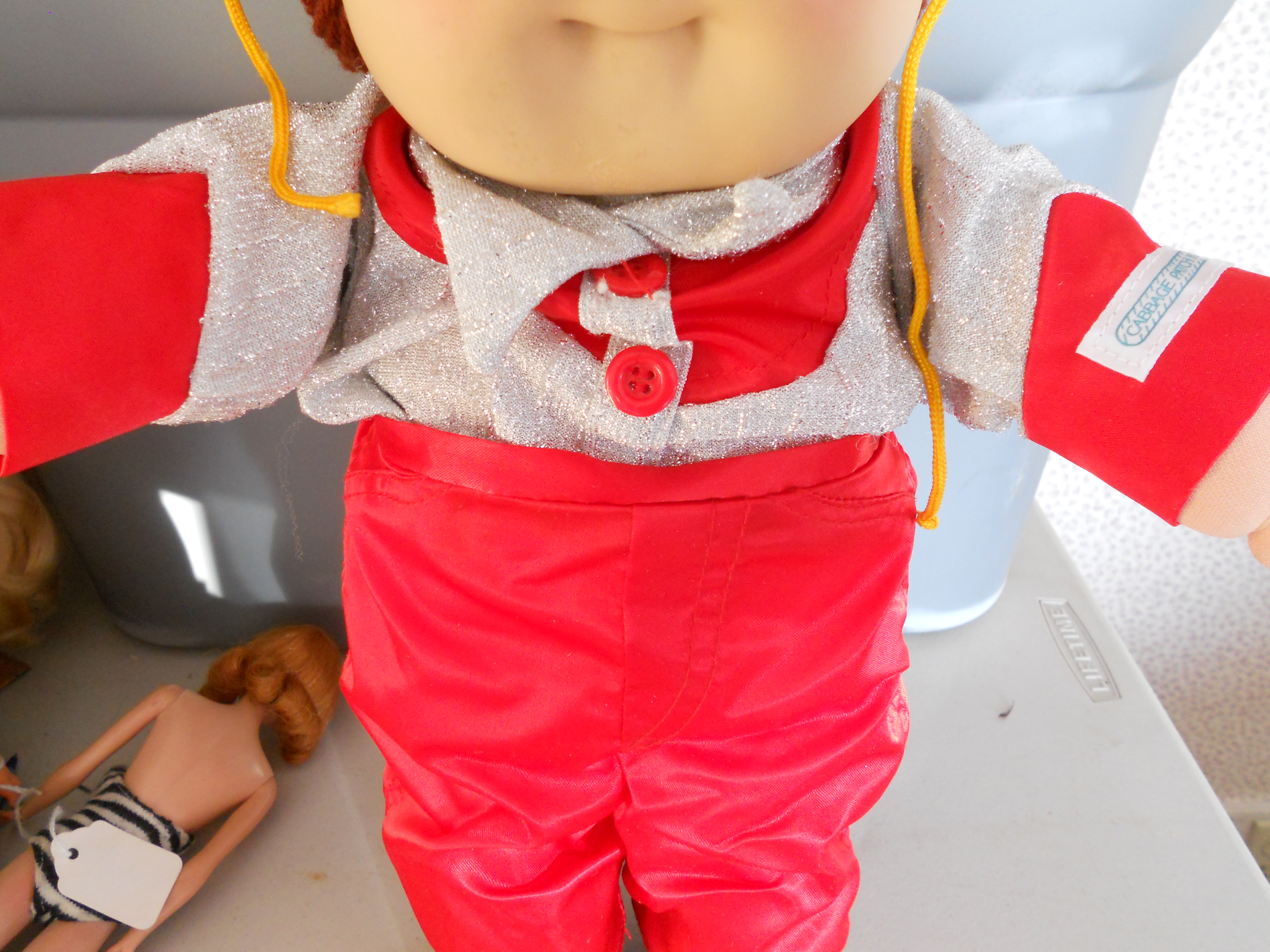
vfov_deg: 44.2
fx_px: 1174
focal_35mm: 32
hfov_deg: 56.8
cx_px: 635
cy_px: 476
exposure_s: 1/30
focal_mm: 5.8
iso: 320
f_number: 3.5
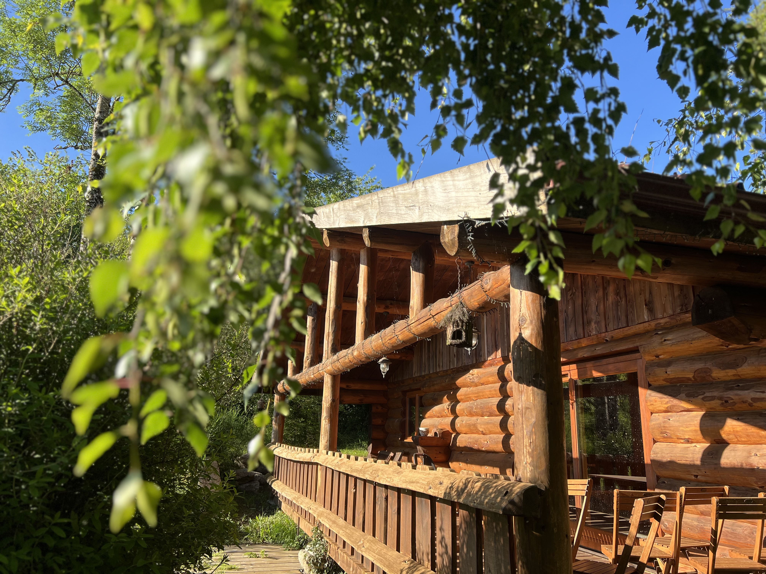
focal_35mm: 26
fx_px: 575
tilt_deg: +15.4
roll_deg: -1.4
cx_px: 383
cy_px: 287
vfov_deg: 53.1
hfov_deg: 67.3
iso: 50
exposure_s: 1/1029
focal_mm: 5.7
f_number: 1.5
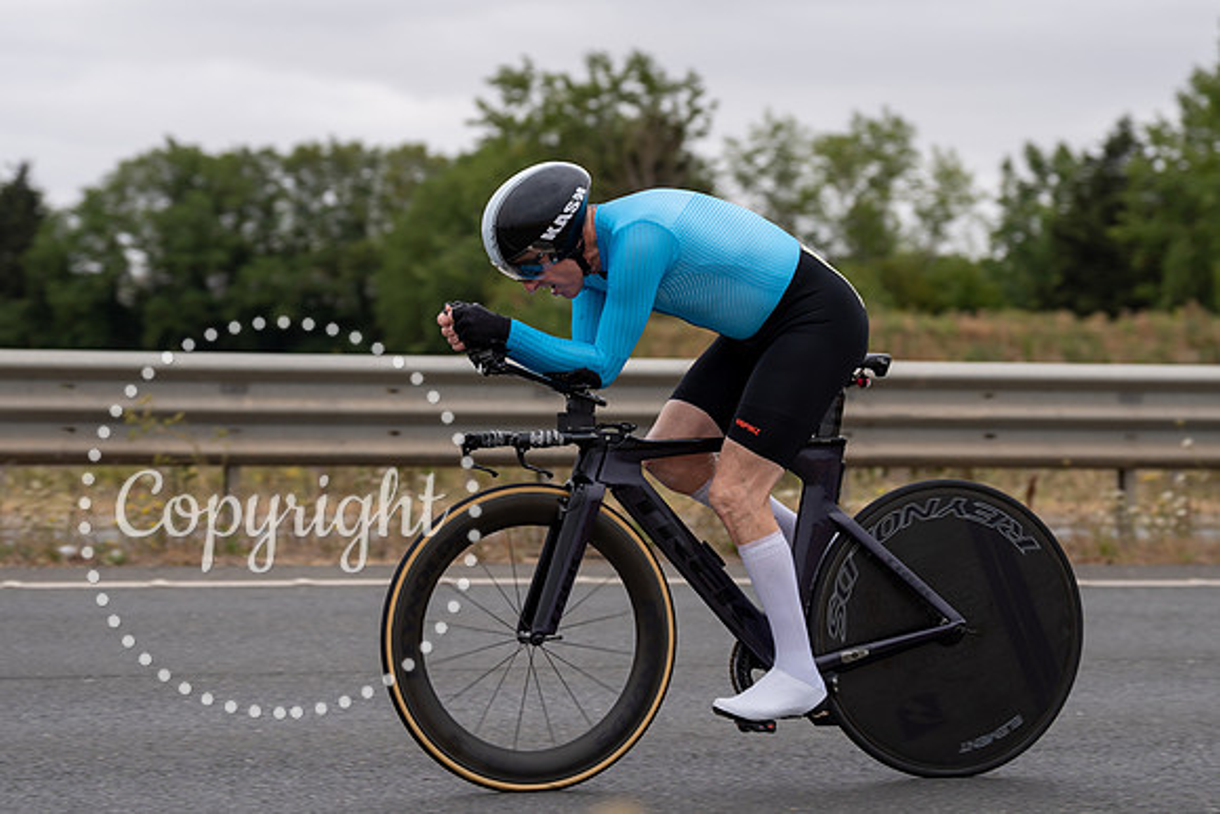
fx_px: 3523
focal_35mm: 104
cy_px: 385
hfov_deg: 19.6
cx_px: 600
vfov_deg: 13.2
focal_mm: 84
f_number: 3.5
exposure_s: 1/800
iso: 100
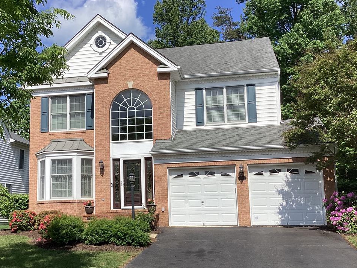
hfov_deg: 40.2
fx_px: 485
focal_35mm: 47
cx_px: 135
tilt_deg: +9.0
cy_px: 139
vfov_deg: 30.9
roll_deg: +1.2
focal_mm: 3.3
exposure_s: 1/1733
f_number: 2.4
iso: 25
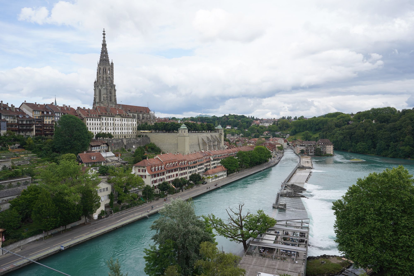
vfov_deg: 53.1
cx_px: 207
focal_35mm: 24
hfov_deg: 73.7
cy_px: 138
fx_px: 276
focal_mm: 24
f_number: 10
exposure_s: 1/100
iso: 100
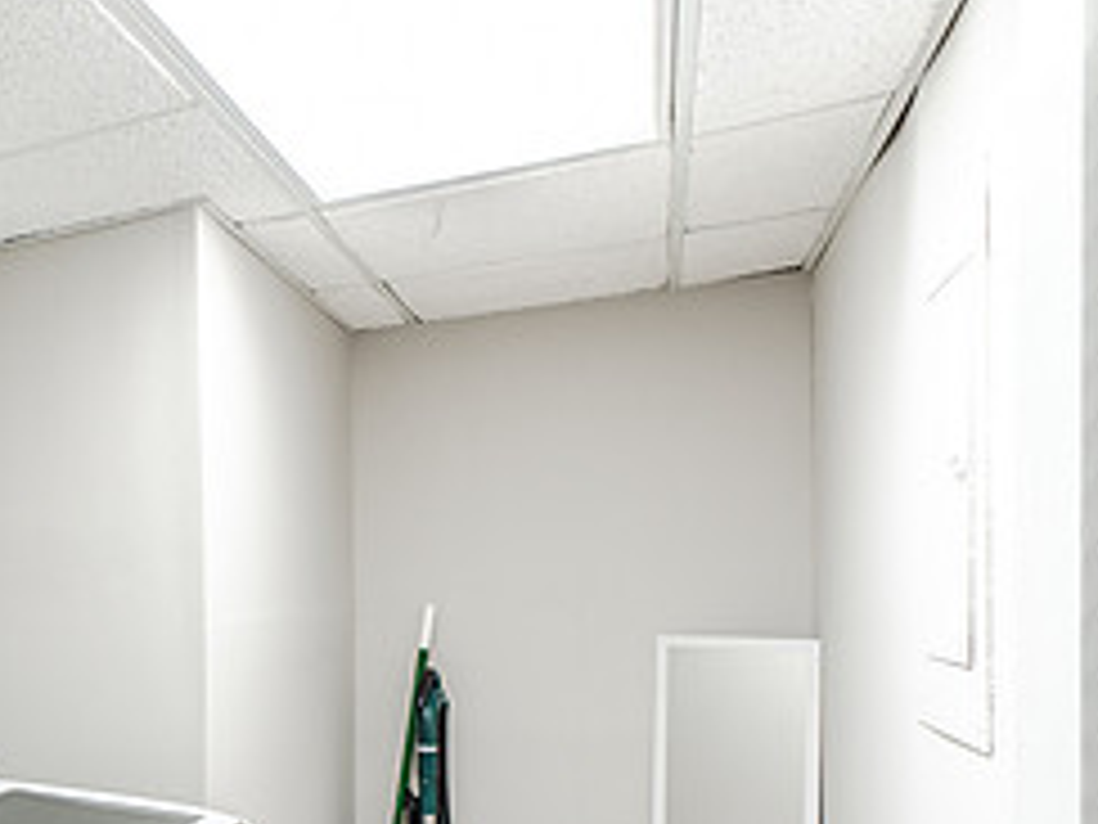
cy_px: 570
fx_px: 1015
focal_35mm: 32
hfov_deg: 44.7
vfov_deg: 43.3
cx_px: -81
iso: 640
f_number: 5.6
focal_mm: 14
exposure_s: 1/40
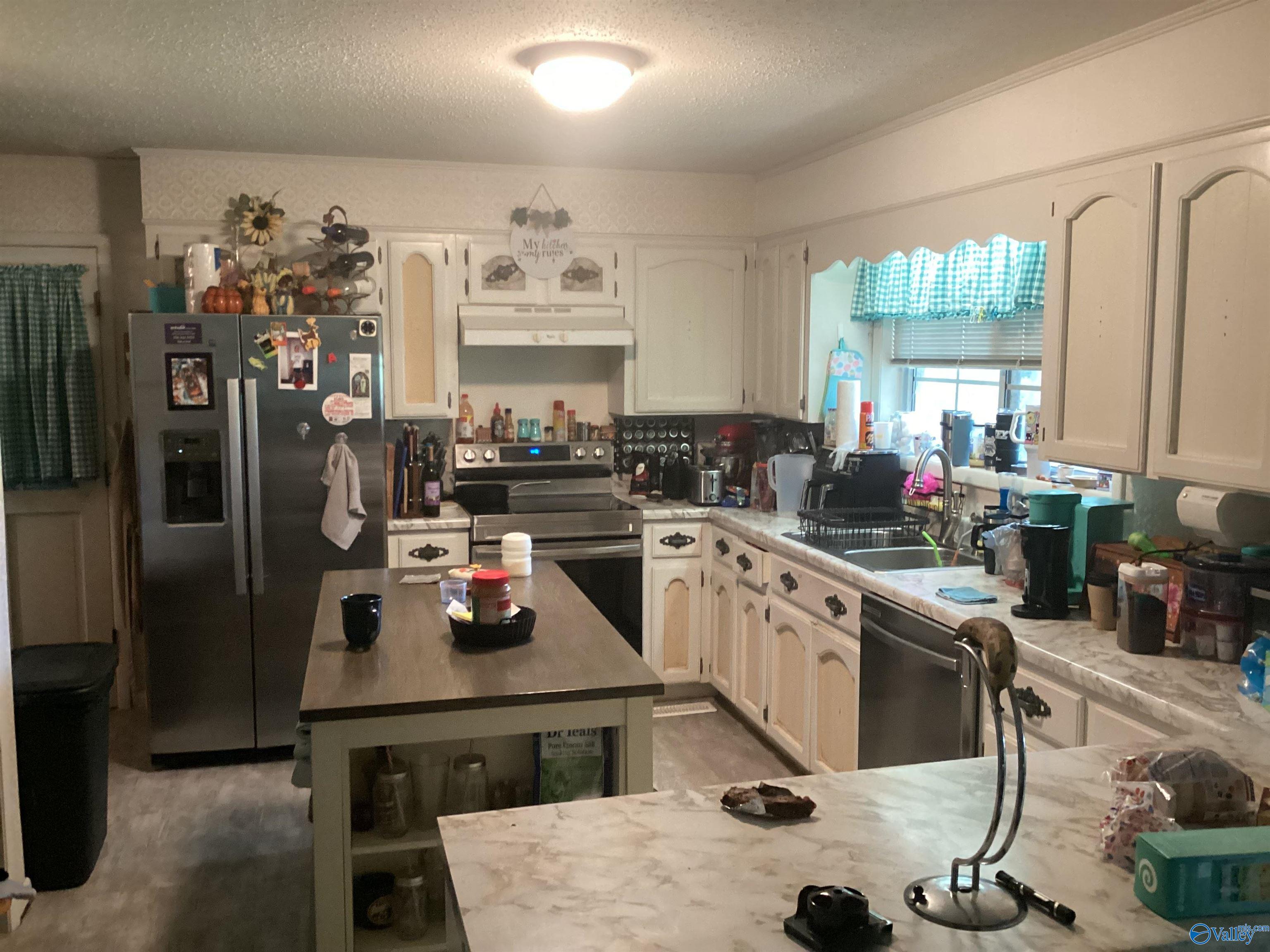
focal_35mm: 31
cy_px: 476
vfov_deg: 45.4
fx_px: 1137
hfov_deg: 58.4
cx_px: 635
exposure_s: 1/40
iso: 320
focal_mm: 3.3
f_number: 2.4
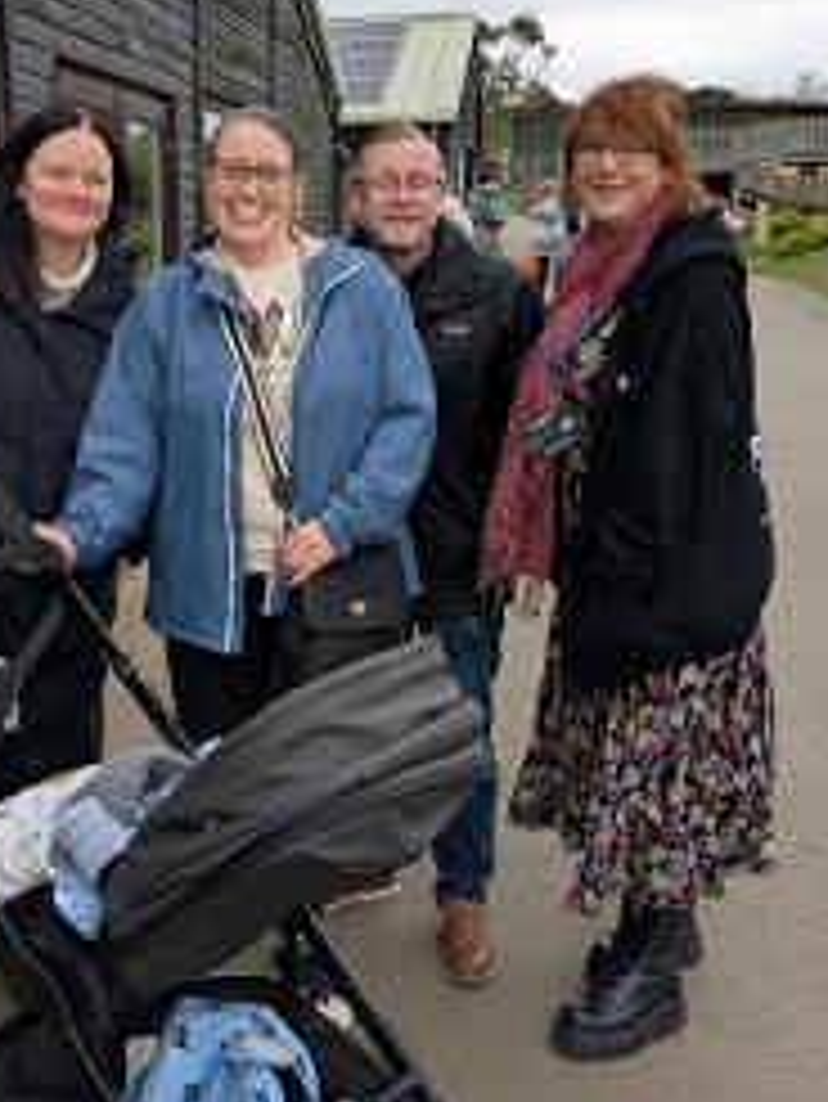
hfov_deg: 32.5
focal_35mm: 44
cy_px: 508
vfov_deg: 42.9
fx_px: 1402
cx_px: 248
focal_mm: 4.38
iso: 55
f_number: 1.73
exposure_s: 1/688
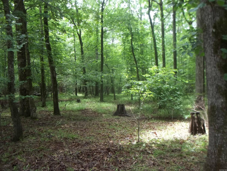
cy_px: 86
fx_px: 216
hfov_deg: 55.4
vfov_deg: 42.9
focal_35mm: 33
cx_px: 114
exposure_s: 1/40
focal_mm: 5.9
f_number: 3.3
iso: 64
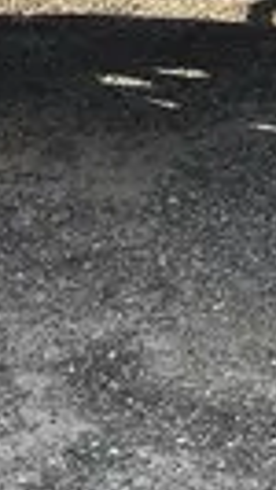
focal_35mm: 156
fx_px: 2026
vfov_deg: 12.0
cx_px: 394
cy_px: -540
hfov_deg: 7.7
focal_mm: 5.1
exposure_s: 1/1832
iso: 50
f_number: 1.6
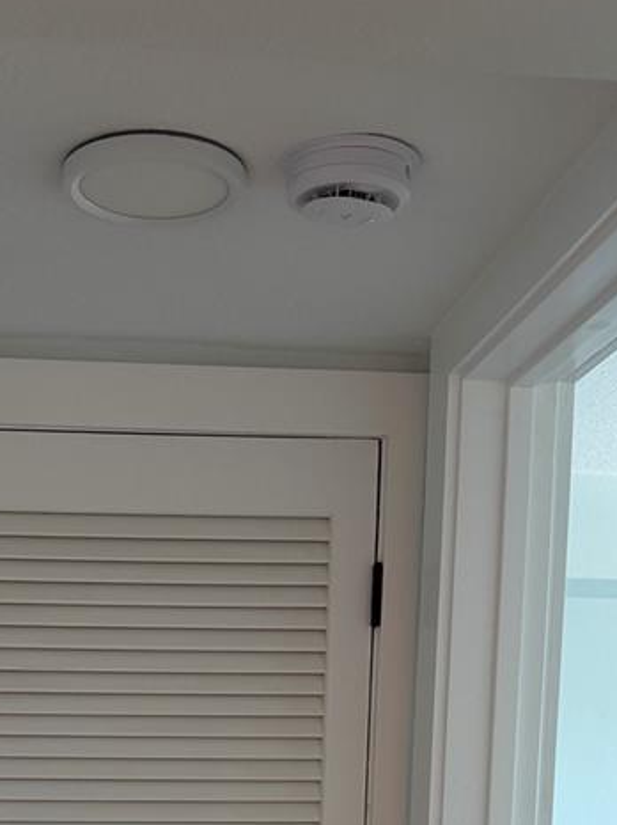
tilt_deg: -5.5
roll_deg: -1.7
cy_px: 960
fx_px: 1475
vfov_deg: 27.8
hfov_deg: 23.4
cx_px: 145
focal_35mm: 62
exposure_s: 1/121
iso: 160
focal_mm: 6.76
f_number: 1.78
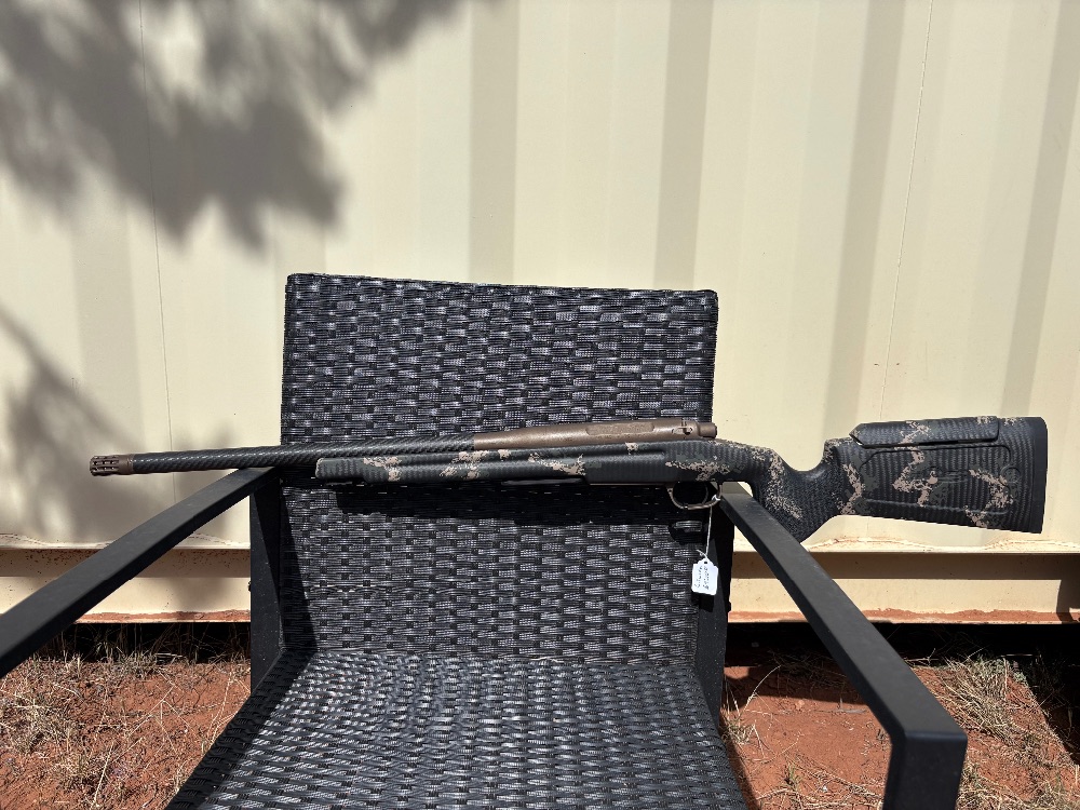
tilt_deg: -11.6
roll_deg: -1.7
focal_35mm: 26
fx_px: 811
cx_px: 540
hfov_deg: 67.3
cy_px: 405
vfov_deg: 53.1
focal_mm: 5.96
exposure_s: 1/5814
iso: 50
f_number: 1.6
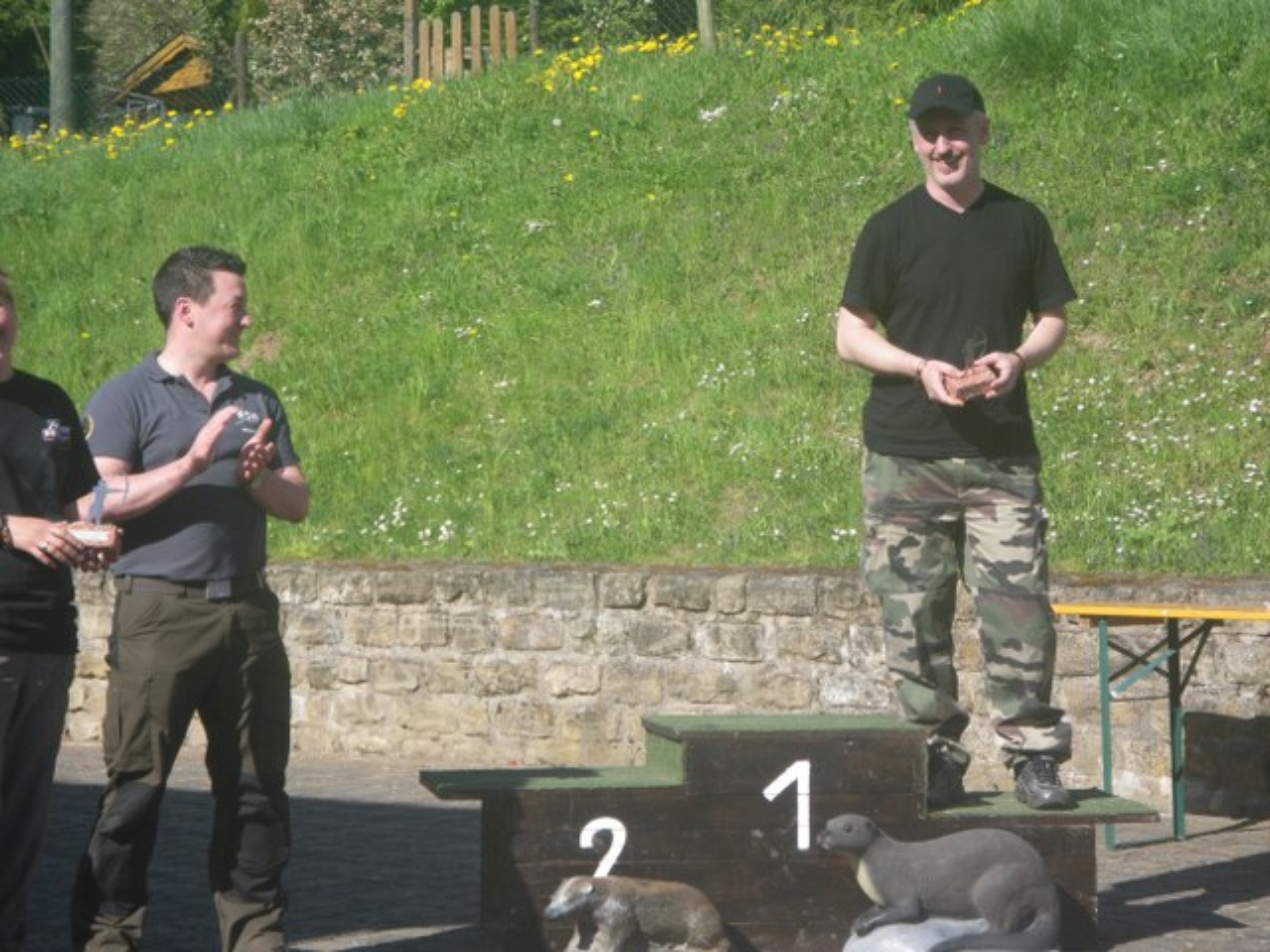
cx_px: 635
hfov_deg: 20.9
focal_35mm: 94
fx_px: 3449
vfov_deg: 15.7
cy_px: 476
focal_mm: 16.7
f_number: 5
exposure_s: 1/250
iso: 64
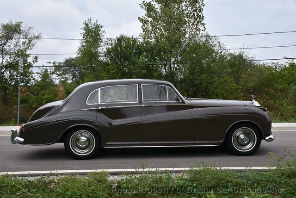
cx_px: 148
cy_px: 99
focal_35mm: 40
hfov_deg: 47.9
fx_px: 333
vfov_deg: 33.1
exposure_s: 1/250
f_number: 5.6
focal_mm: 27
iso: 100
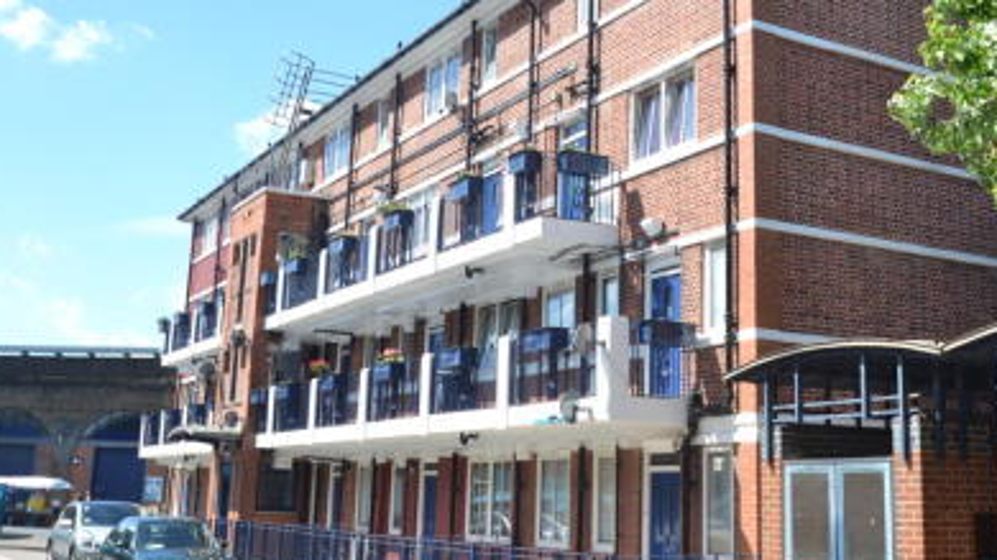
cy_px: 180
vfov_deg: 25.8
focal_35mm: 46
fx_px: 1216
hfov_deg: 44.4
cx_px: 593
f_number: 7.1
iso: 100
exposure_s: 1/160
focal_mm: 24
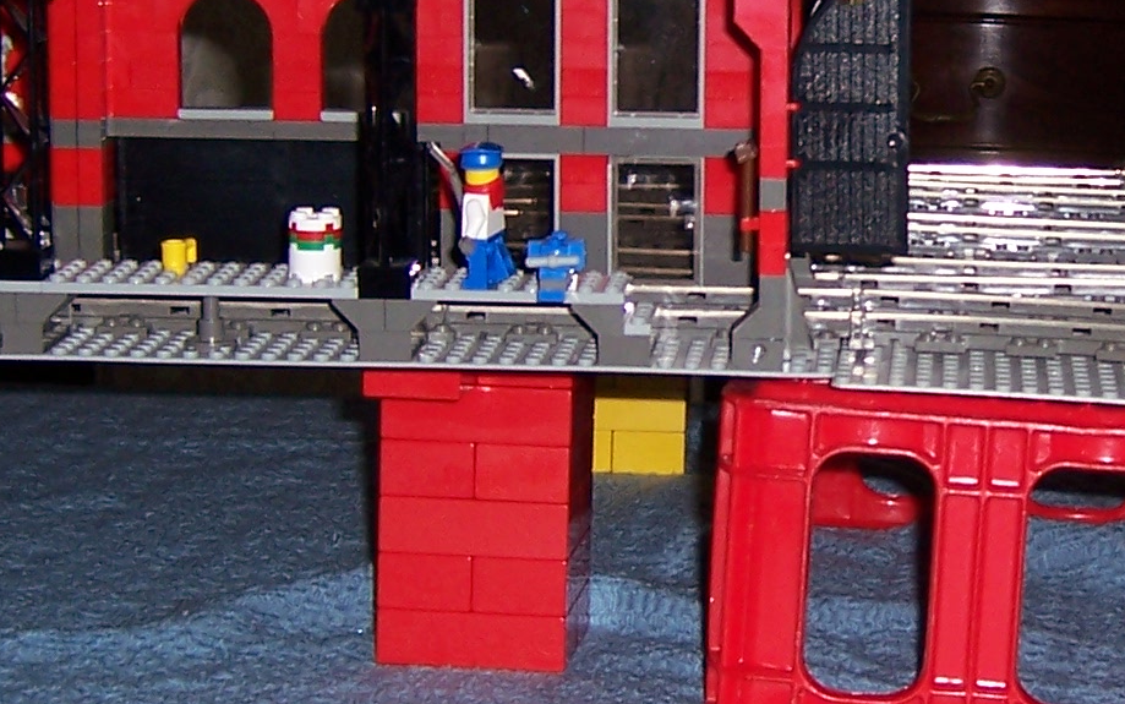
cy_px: 149
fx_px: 3006
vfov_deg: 13.3
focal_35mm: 98
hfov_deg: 20.9
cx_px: 950
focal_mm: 5.5
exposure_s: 1/60
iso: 80
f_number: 2.8
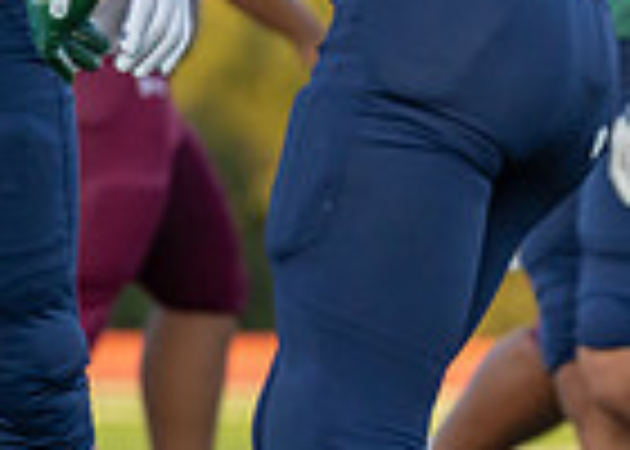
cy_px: -154
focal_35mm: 629
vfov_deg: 2.3
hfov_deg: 3.2
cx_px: -213
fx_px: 11254
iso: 250
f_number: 2.8
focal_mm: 120
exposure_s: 1/1600
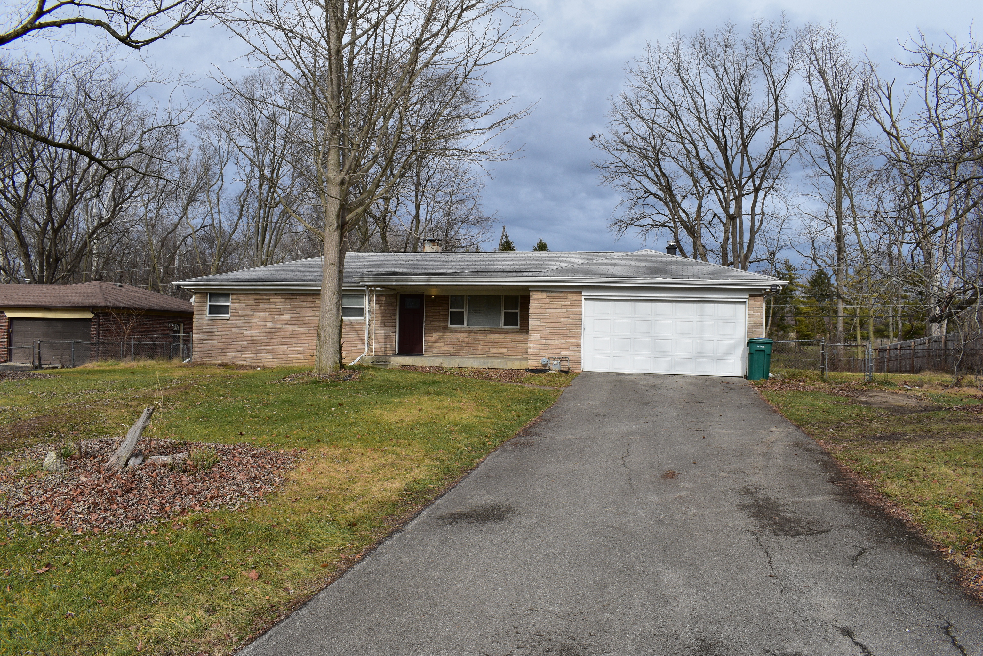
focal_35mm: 27
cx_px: 492
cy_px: 328
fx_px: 737
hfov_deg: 67.4
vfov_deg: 47.9
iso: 400
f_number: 10
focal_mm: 18
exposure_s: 1/320
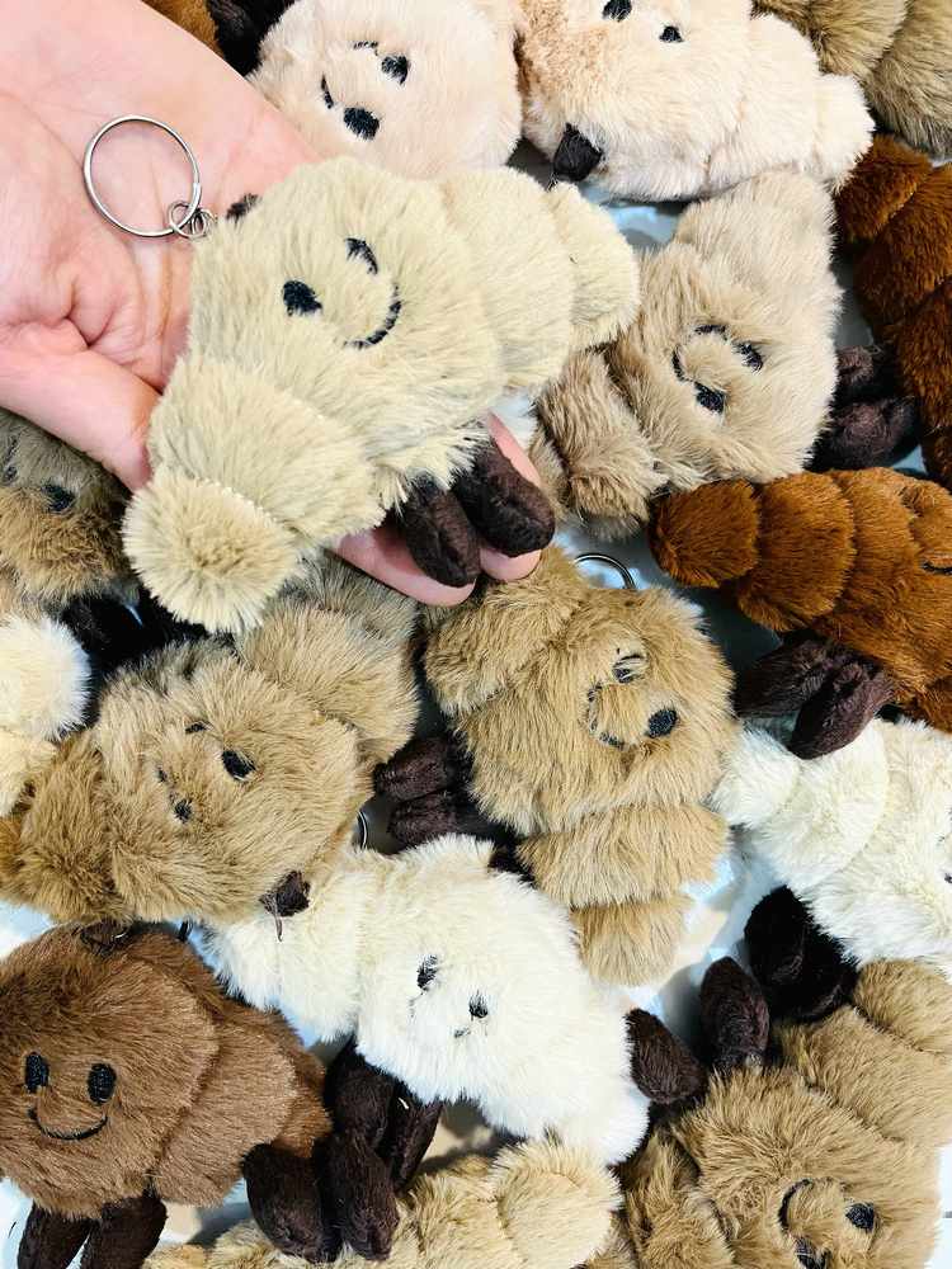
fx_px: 953
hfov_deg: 53.1
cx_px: 476
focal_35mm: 26
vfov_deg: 67.3
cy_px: 634
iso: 200
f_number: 1.6
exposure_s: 1/50
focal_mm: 5.1
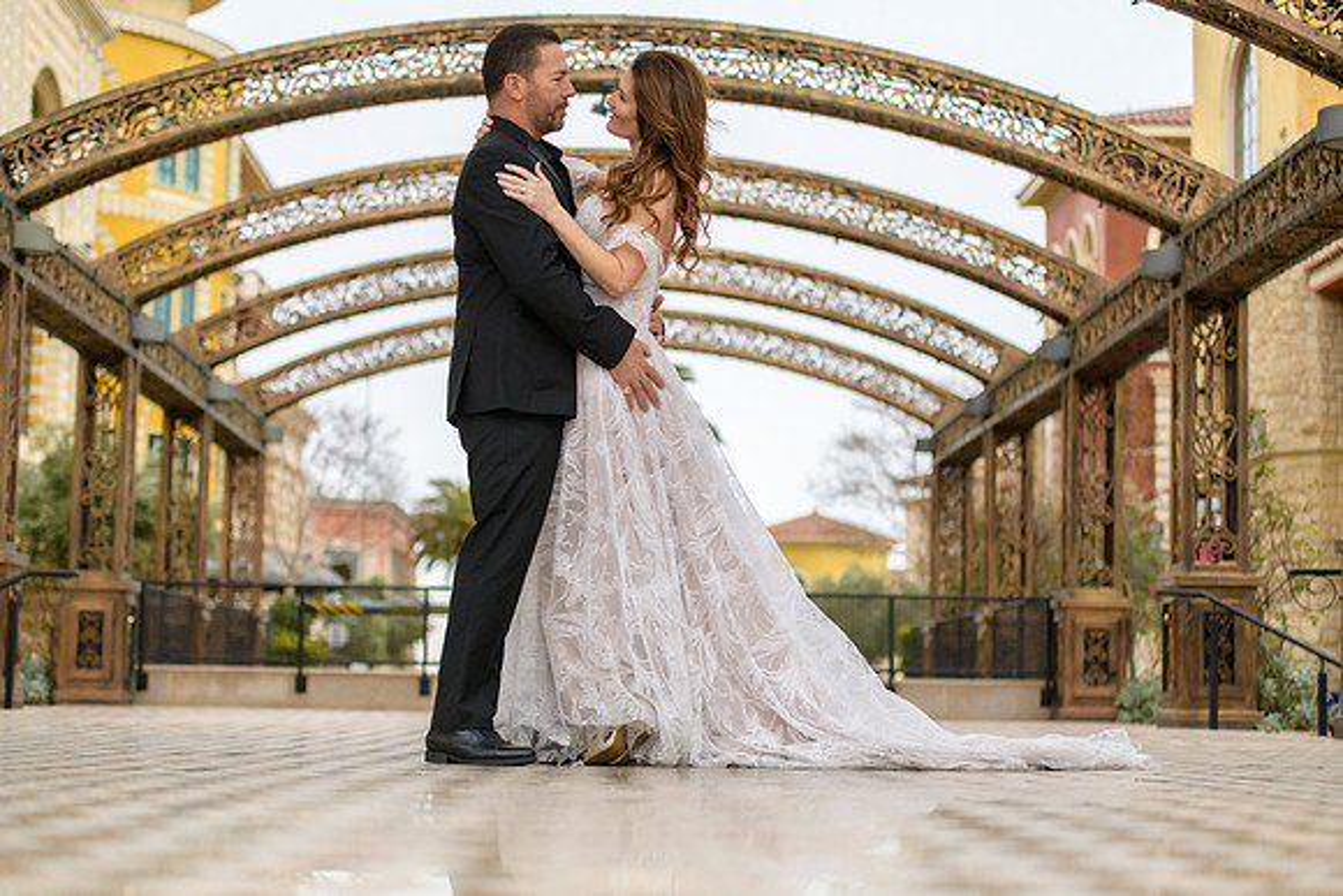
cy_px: 448
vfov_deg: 19.5
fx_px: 2612
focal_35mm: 70
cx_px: 672
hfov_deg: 28.8
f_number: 2.8
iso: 400
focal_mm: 70
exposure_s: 1/3200
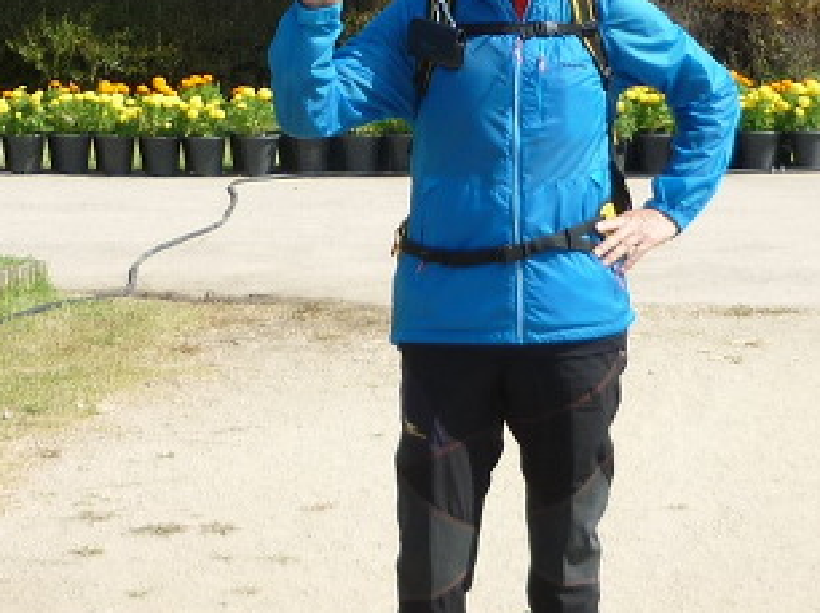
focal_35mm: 102
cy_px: -56
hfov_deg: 19.3
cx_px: 427
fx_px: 2414
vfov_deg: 14.2
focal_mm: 5.5
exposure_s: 1/800
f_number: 2.8
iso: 80
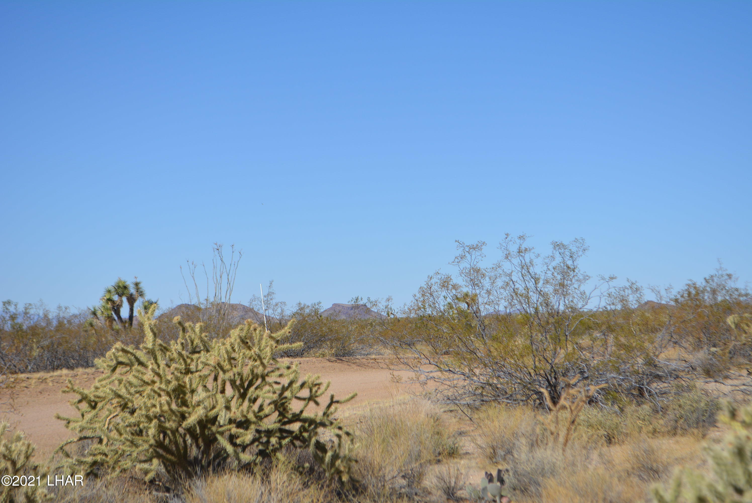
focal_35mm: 82
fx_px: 1725
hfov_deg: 24.6
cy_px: 252
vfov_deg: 16.6
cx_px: 376
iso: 400
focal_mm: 55
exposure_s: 1/2000
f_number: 8
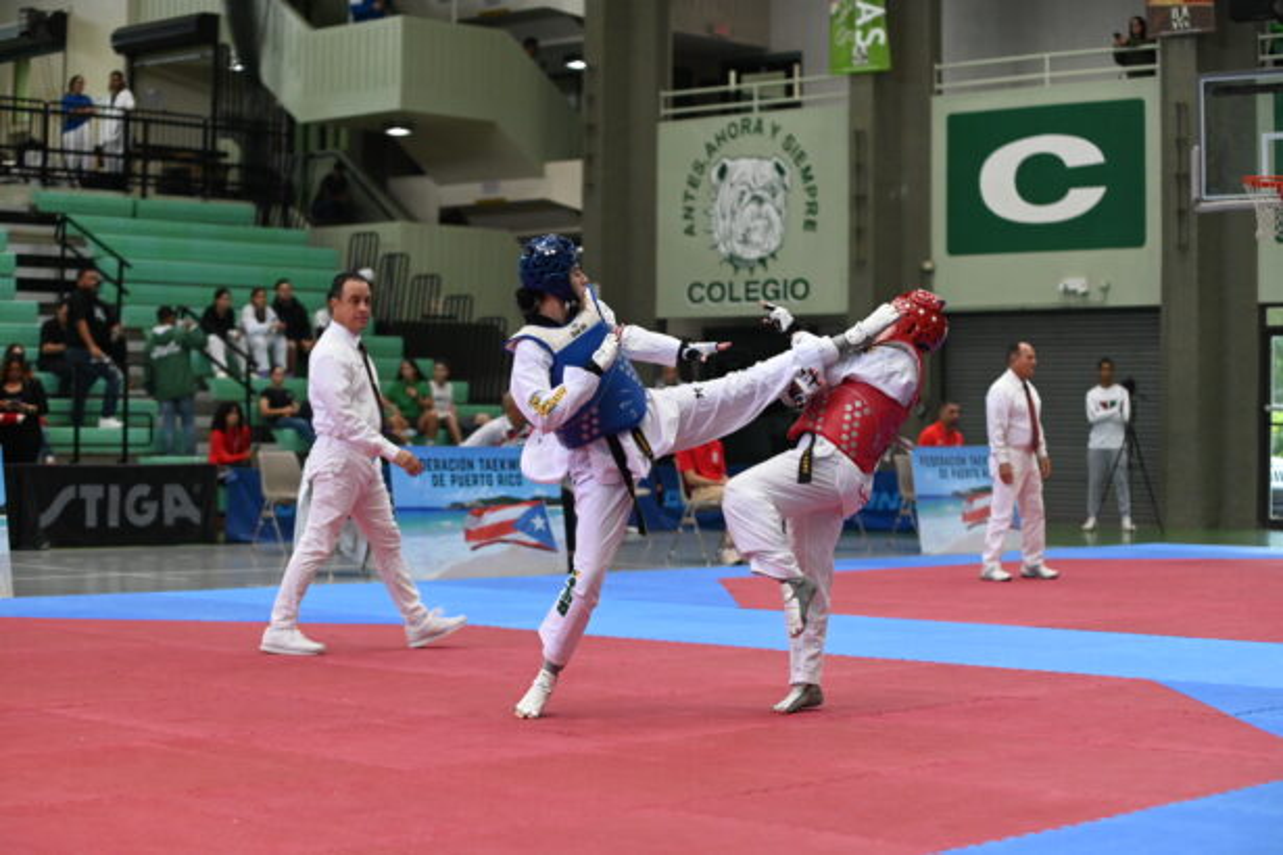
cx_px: 642
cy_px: 428
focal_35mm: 70
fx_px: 2495
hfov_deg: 28.8
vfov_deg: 19.5
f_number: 3.2
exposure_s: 1/1000
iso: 3200
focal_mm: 70
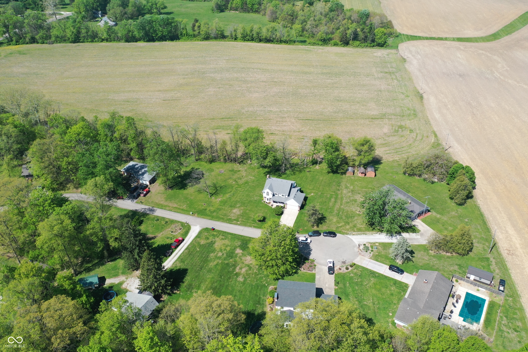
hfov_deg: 65.5
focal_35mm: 28
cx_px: 264
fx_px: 411
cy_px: 176
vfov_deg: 46.4
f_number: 3.5
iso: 400
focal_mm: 10.26
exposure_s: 1/3200
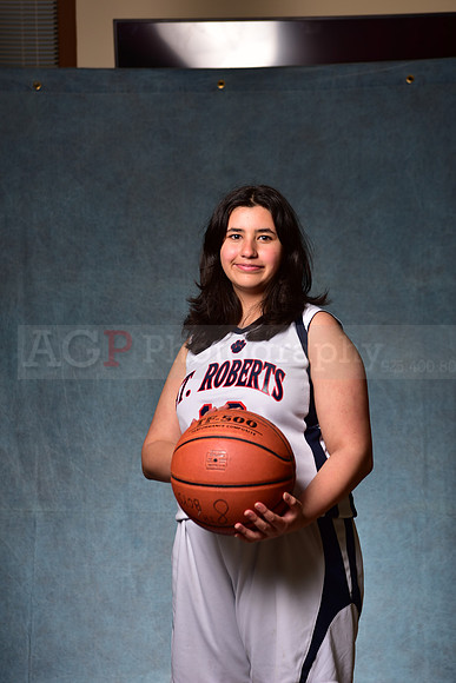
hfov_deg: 19.5
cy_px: 342
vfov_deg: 28.8
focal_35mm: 70
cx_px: 228
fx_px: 1329
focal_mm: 70
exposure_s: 1/200
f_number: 5
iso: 100
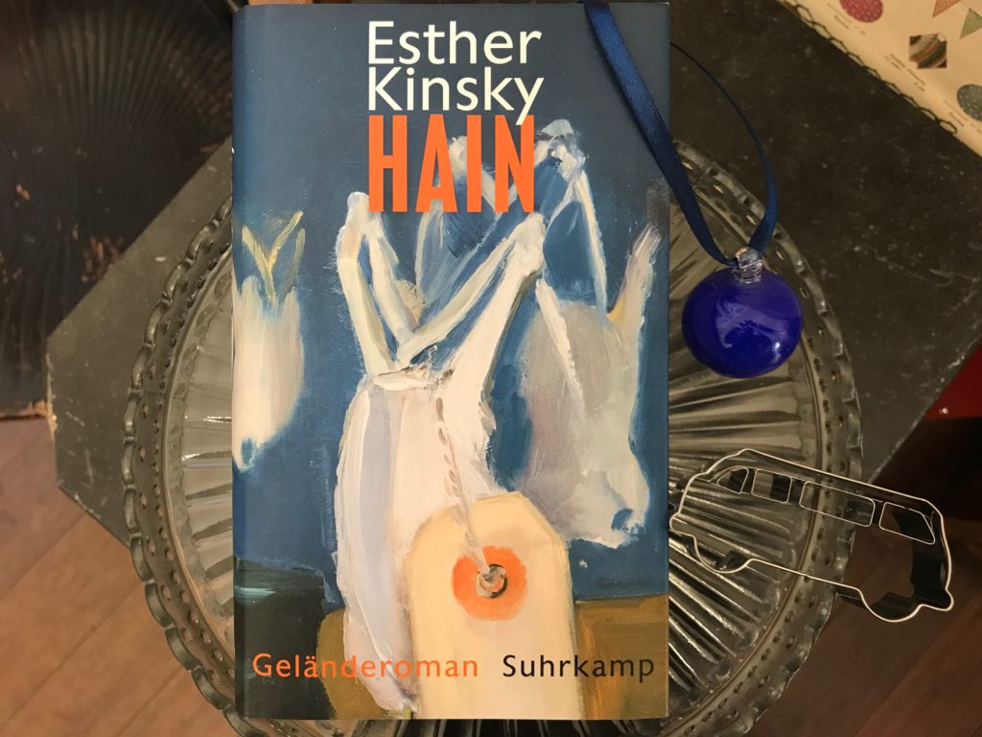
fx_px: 794
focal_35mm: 28
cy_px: 368
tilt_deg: -83.4
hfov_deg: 63.4
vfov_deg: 49.7
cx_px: 491
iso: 64
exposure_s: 1/17
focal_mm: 3.99
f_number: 1.8
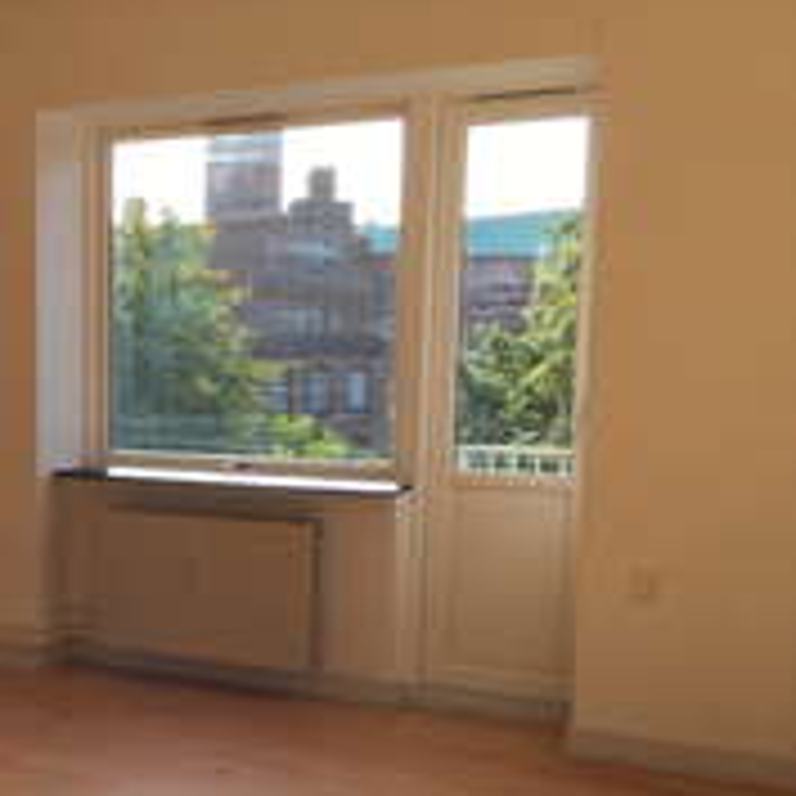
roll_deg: +0.0
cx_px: 47
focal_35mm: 54
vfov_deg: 31.5
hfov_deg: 30.0
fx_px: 1405
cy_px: 504
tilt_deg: -8.2
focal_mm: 4.15
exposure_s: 1/346
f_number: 2.2
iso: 25
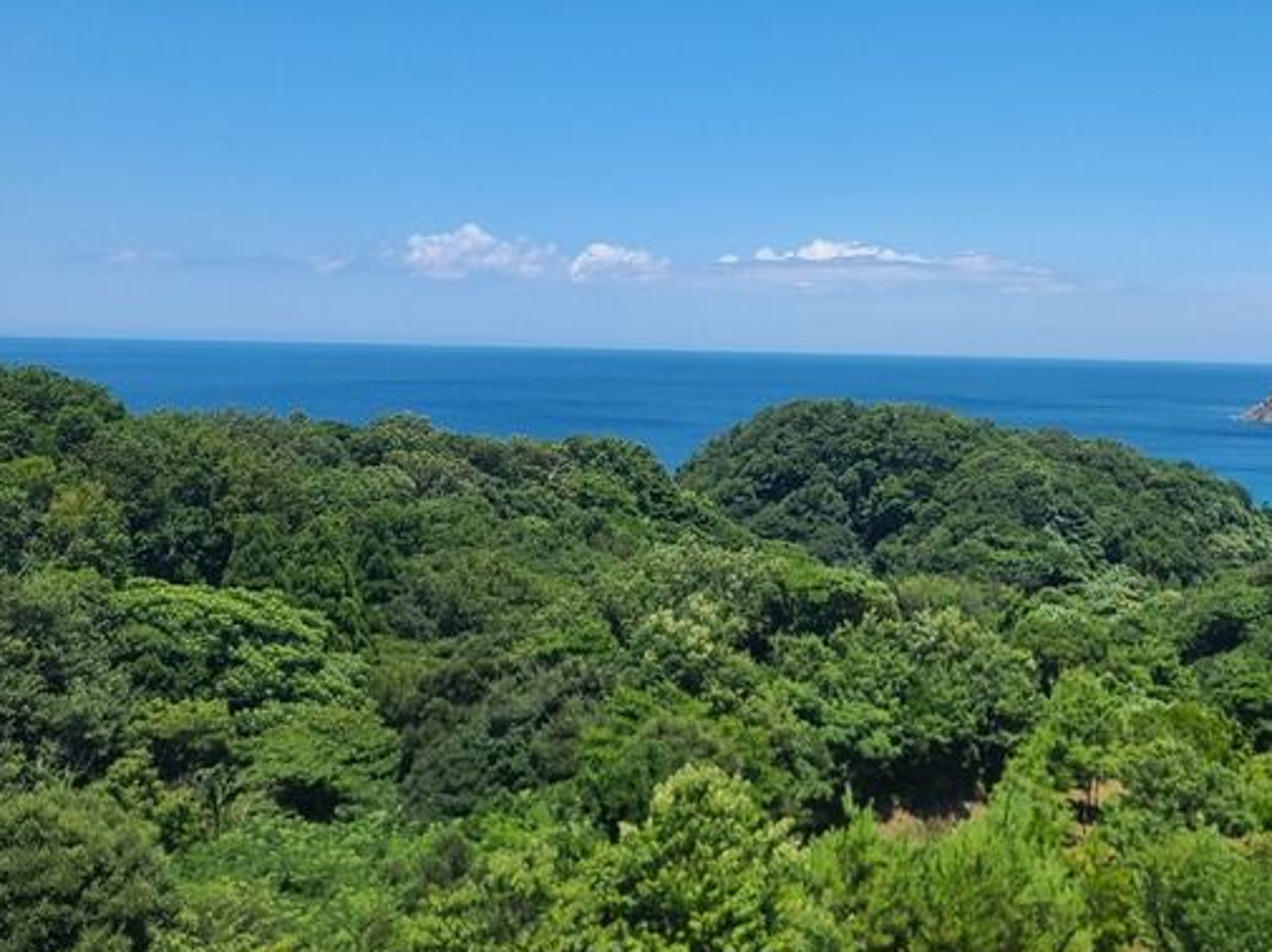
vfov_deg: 33.7
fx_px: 1542
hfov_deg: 43.2
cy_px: 261
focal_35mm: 42
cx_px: 974
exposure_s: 1/2314
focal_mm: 5.4
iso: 40
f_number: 1.8
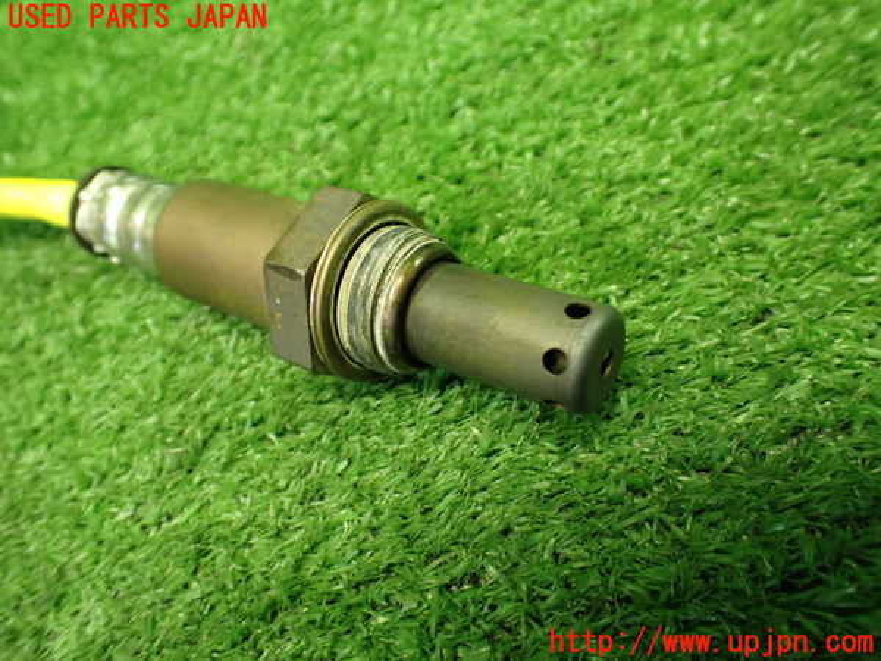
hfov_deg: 60.0
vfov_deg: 46.8
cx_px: 440
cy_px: 330
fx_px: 764
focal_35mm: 30
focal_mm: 5.4
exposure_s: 1/80
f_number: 2.3
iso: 800
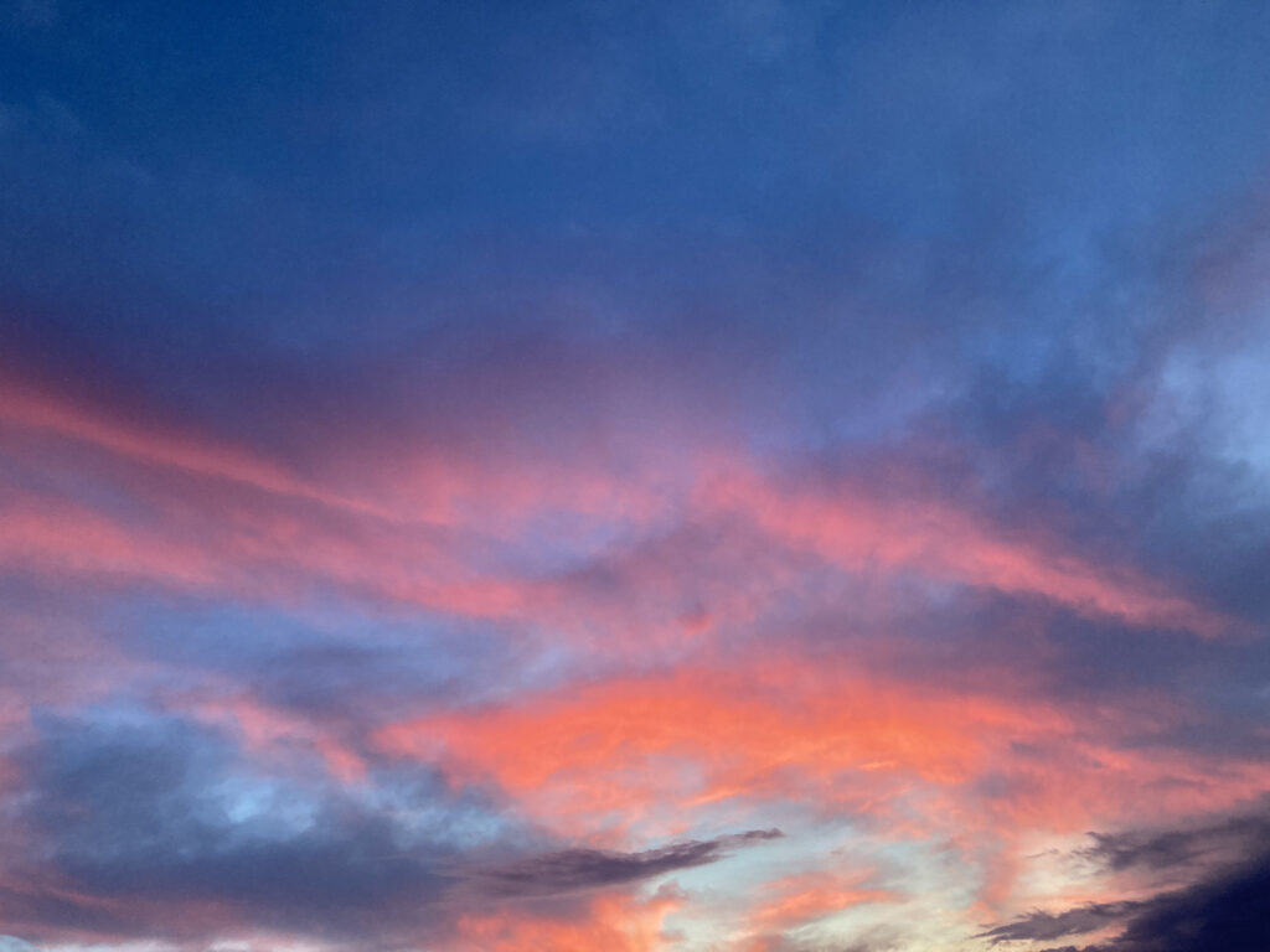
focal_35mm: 28
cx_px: 635
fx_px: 1027
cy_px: 476
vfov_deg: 49.7
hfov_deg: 63.4
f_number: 1.8
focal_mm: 3.99
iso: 160
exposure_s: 1/60
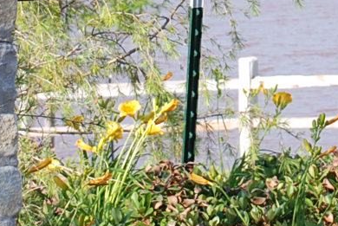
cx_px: 424
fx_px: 3356
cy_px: -187
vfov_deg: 3.8
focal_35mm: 357
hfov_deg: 5.7
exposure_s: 1/125
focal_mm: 48
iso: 100
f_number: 5.6
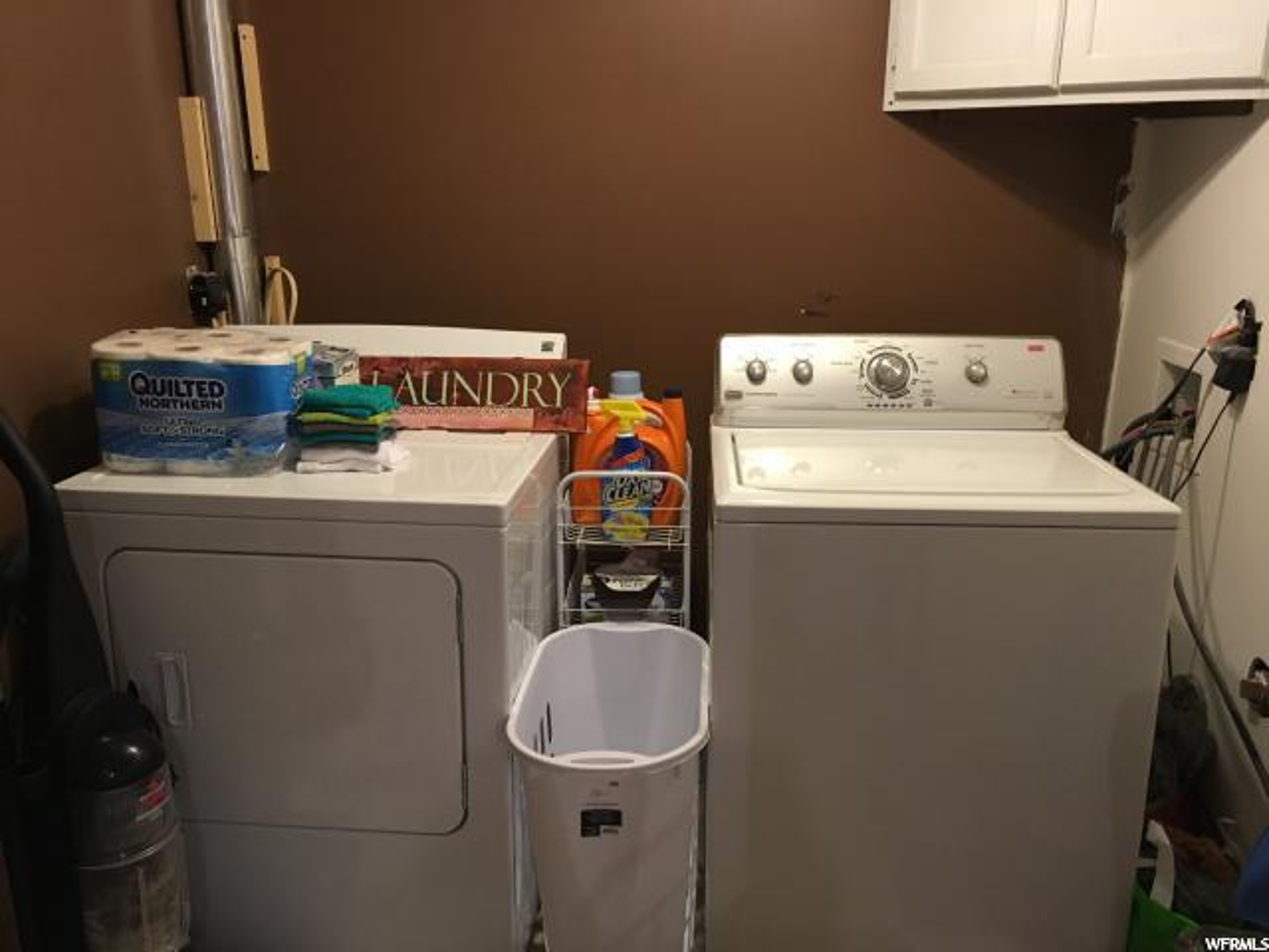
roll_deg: -0.4
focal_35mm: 29
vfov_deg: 48.2
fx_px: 1063
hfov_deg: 61.7
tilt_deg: -16.6
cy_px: 476
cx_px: 634
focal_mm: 4.15
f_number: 2.2
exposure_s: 1/30
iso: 100
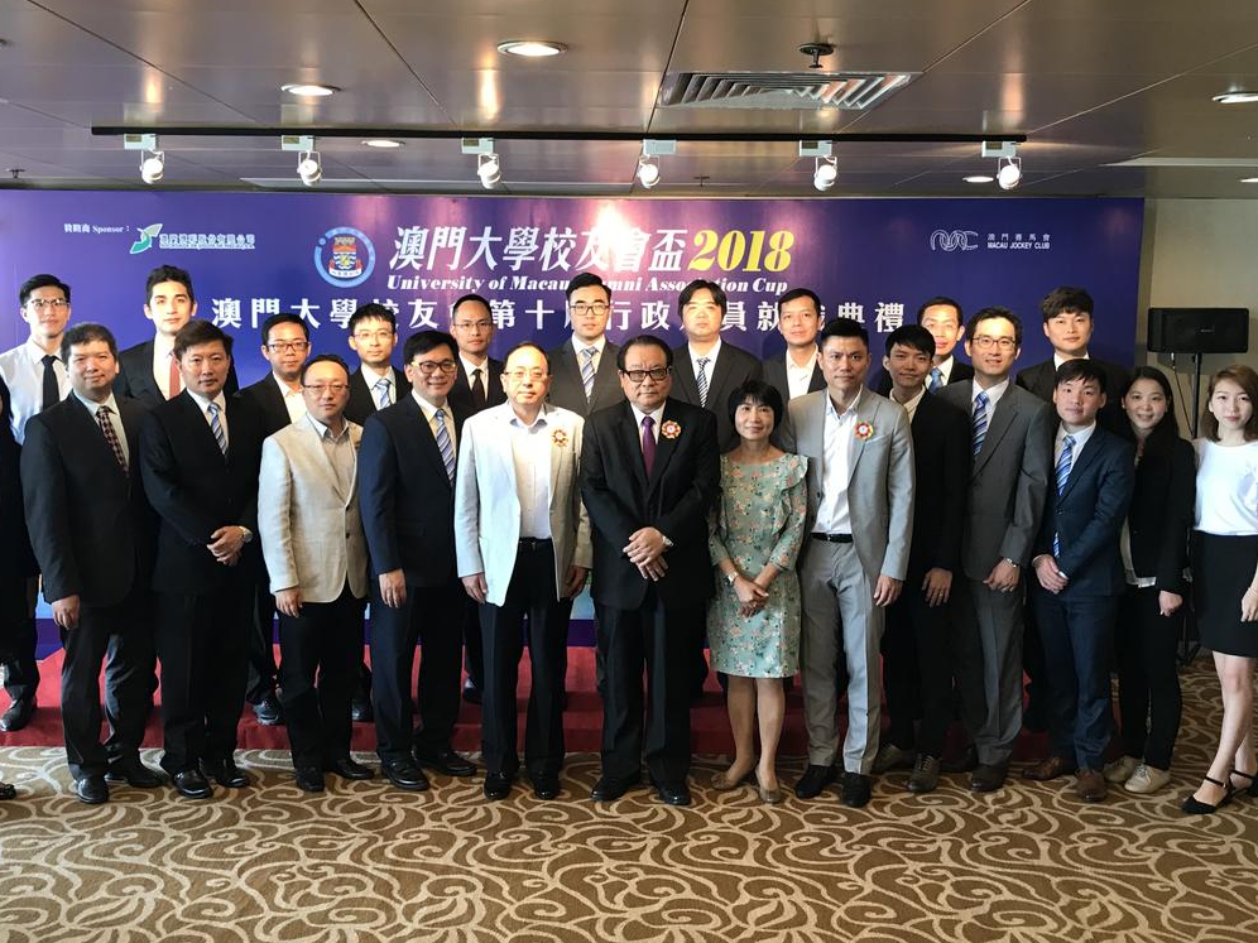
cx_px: 609
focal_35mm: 36
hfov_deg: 51.3
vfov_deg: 39.5
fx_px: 1308
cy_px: 395
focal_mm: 3.99
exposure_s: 1/20
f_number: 1.8
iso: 40
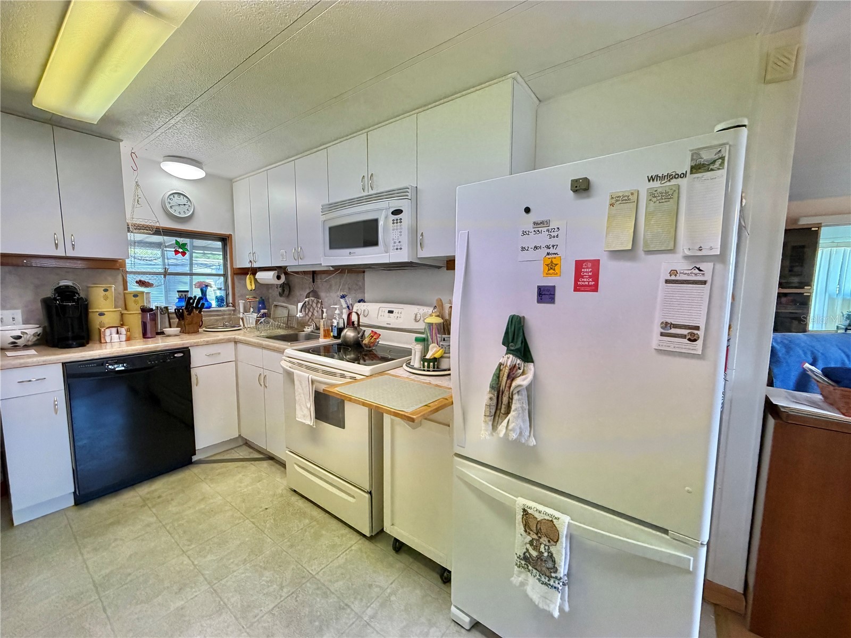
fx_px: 344
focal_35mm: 14
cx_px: 426
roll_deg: +1.4
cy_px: 319
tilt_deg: -3.7
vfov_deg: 85.7
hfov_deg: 102.1
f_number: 2.2
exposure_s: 1/120
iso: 200
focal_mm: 2.22
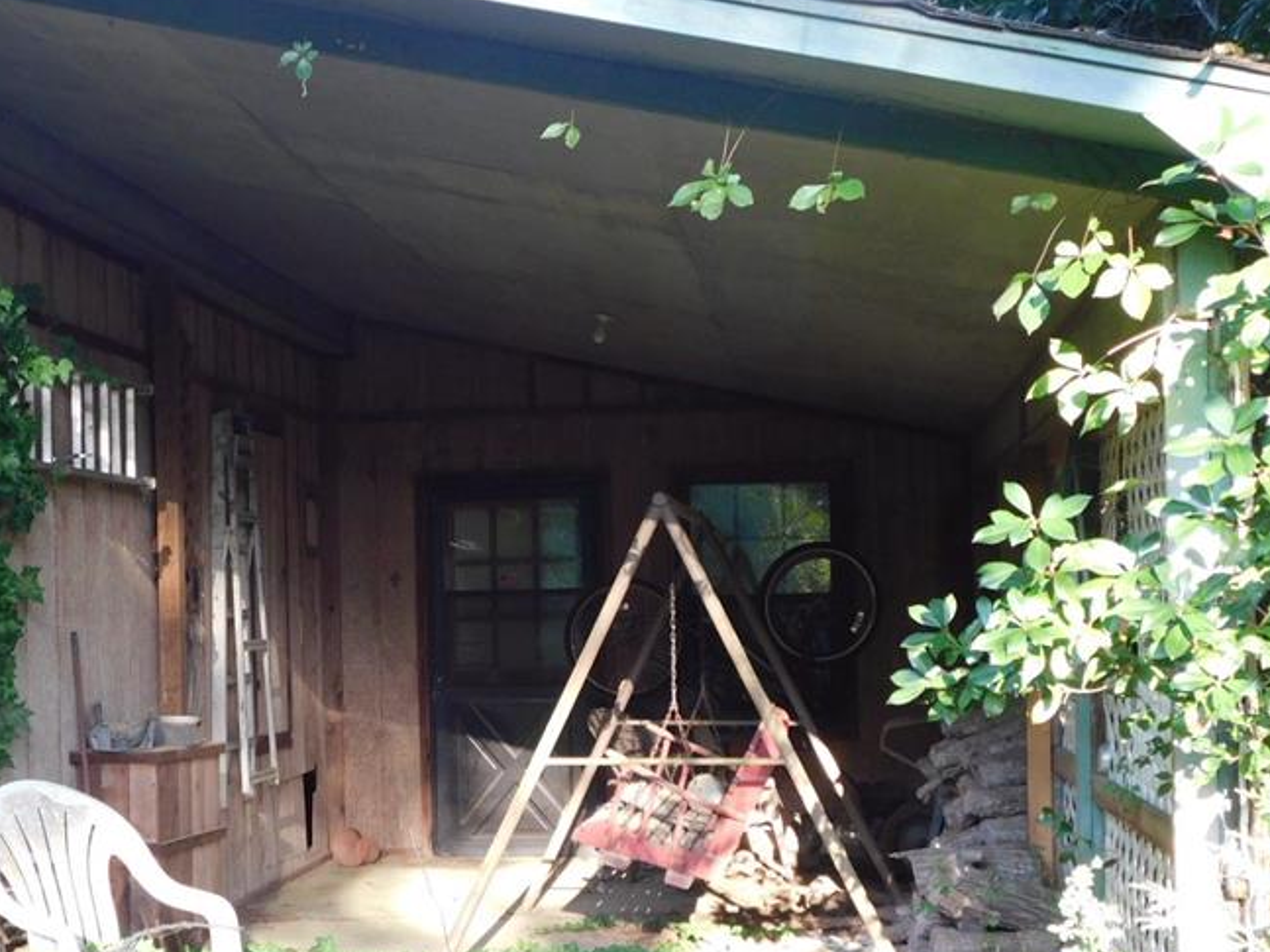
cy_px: 628
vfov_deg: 25.5
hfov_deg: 33.5
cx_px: 422
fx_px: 2091
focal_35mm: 57
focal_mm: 6.3
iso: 160
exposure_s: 1/30
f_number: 3.5
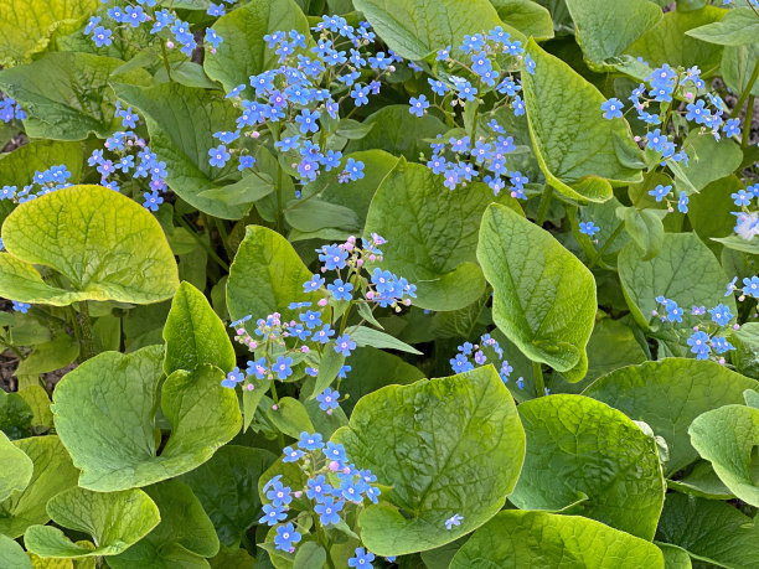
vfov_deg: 19.1
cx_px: 380
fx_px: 1688
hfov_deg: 25.3
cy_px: 284
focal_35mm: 77
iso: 125
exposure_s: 1/121
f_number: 2.8
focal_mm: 9
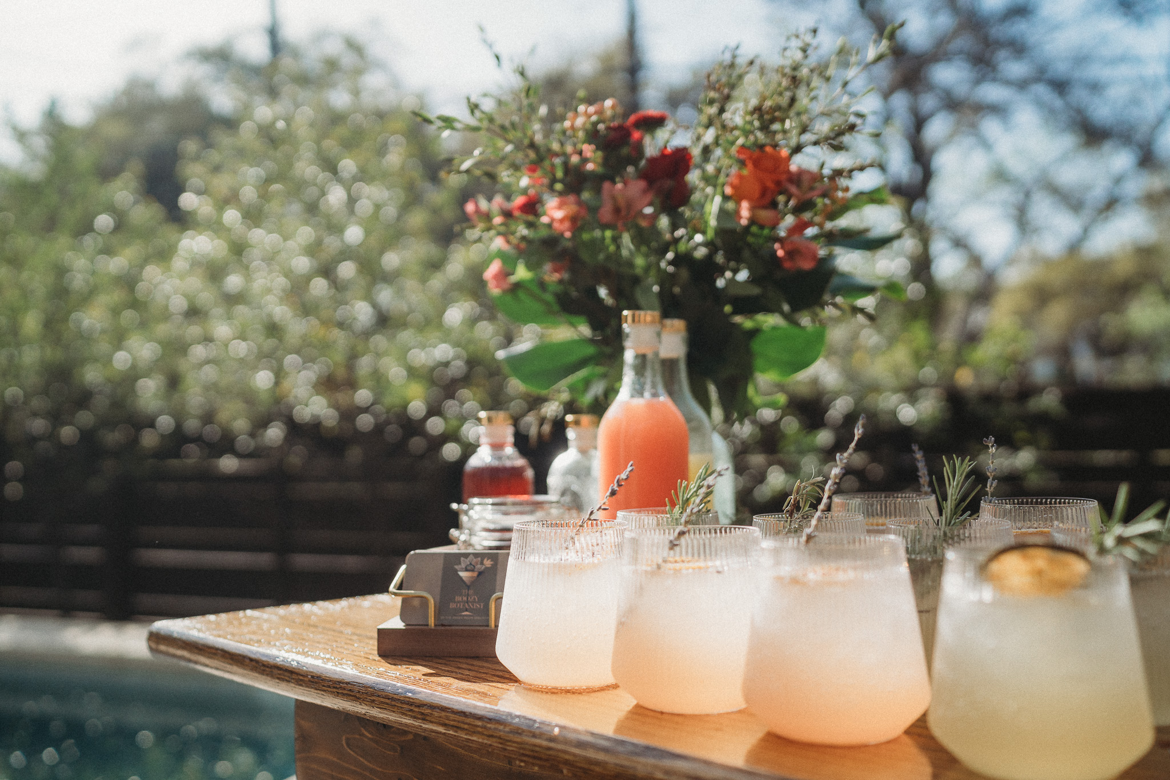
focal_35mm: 36
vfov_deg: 36.4
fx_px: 1185
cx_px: 585
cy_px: 390
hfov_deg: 52.5
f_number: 2.5
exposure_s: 1/3200
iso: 320
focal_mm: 35
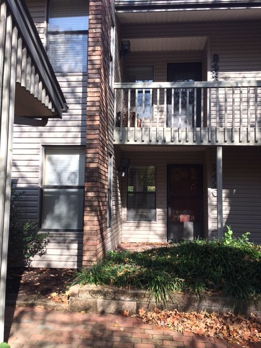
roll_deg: -0.7
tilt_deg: +4.9
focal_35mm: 29
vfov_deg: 61.7
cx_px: 130
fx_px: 292
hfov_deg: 48.2
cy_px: 174
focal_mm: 4.15
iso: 25
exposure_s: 1/663
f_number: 2.2
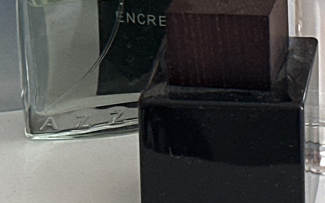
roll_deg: +1.1
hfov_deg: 8.4
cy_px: -285
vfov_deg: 5.1
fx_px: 2196
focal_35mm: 248
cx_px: 312
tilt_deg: -15.6
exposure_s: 1/60
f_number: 1.78
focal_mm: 6.86
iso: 200
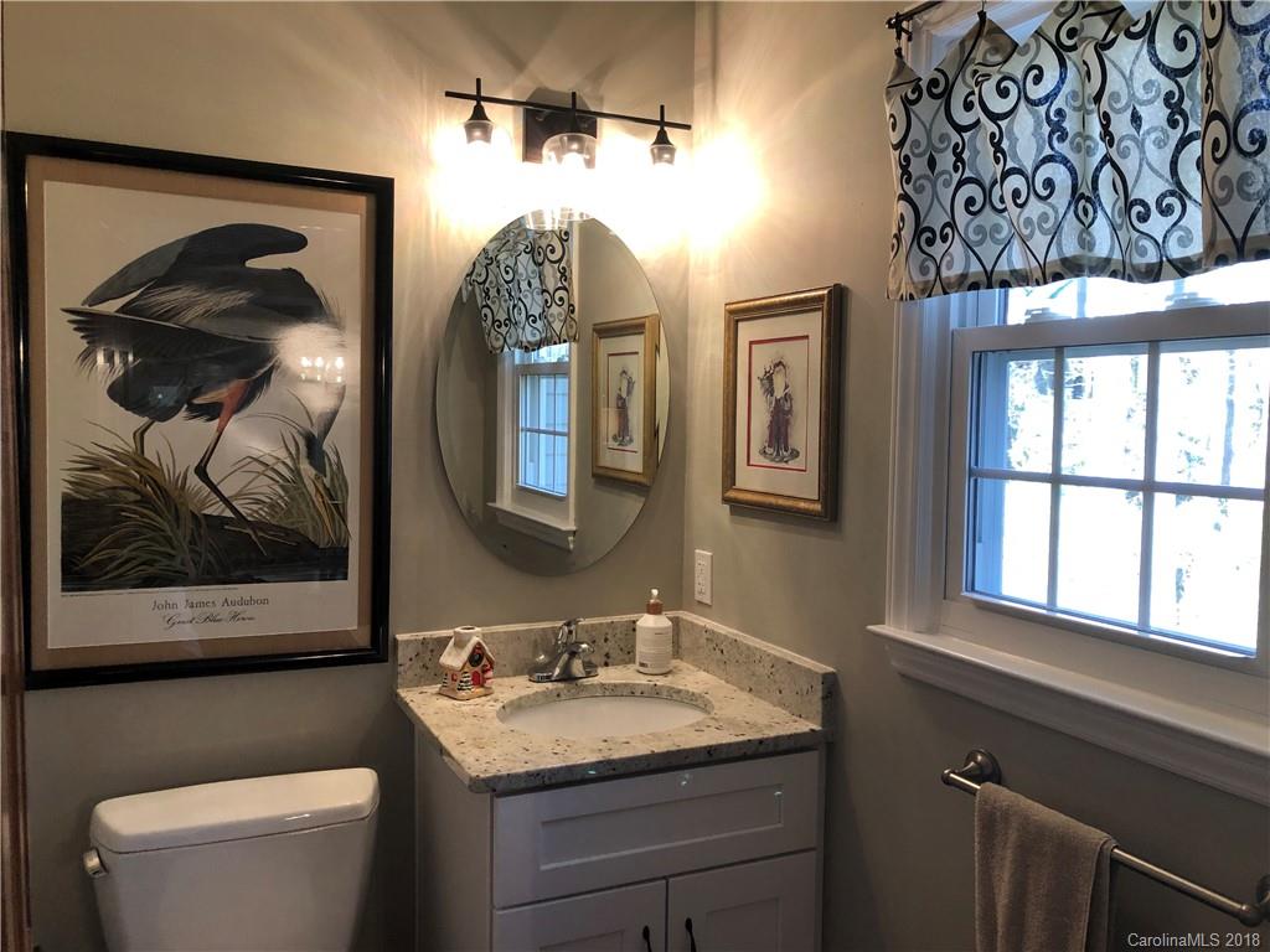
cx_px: 635
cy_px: 476
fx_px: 1027
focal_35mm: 28
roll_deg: -1.0
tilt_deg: -4.5
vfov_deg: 49.7
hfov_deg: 63.4
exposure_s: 1/30
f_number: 1.8
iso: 40
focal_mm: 3.99
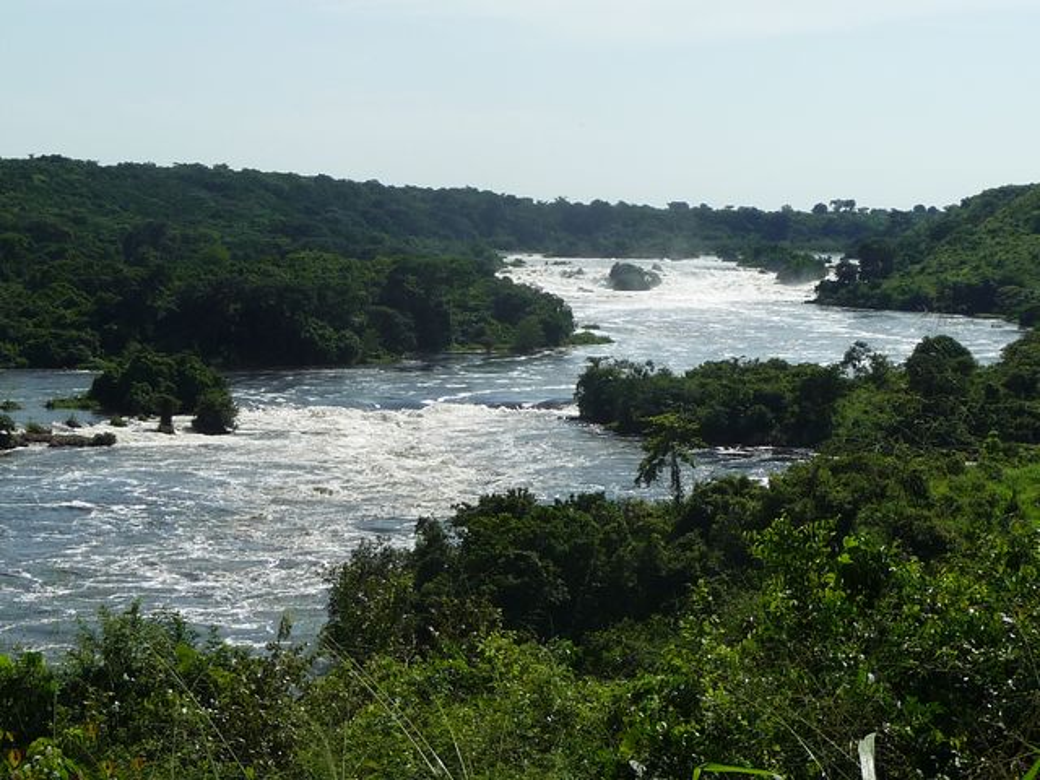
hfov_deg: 24.1
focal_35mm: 81
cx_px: 520
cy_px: 390
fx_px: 2434
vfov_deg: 18.2
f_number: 10
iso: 100
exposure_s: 1/250
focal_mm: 8
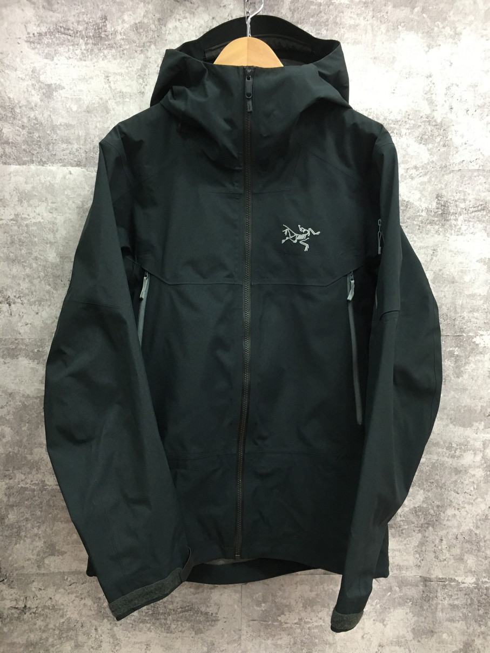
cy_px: 326
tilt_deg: -3.8
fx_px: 548
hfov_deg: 48.2
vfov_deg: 61.7
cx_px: 245
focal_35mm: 29
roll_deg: -0.2
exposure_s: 1/30
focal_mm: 4.15
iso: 125
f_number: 2.2
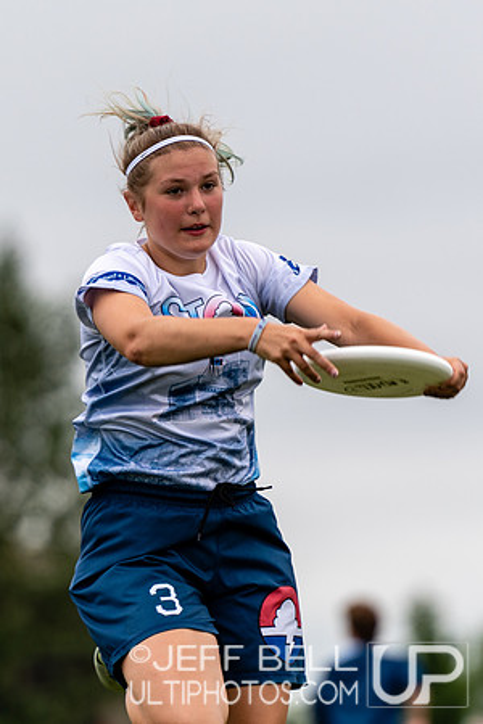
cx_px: 205
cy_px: 362
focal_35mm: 450
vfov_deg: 4.6
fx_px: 9056
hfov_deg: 3.1
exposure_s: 1/1000
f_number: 2.8
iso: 125
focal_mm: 200
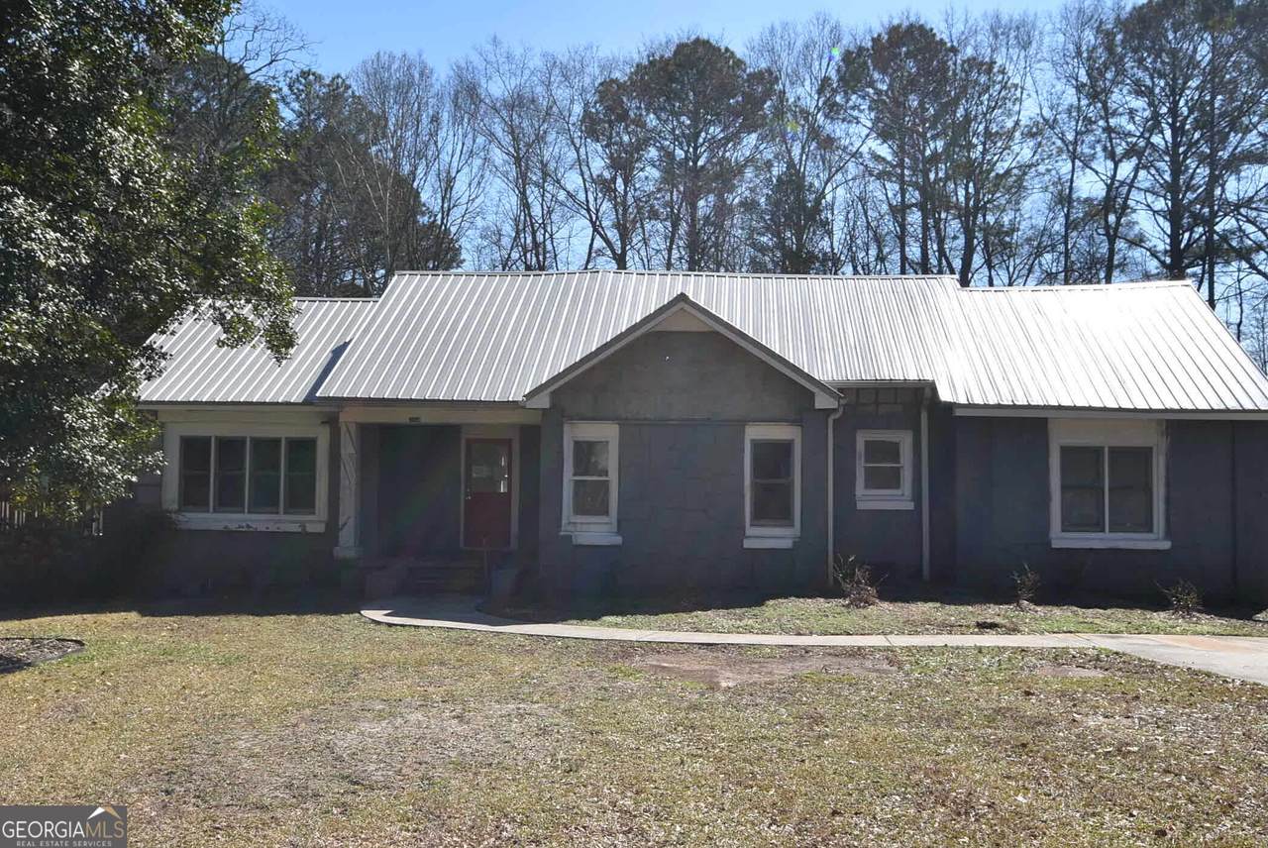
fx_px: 793
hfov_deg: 77.3
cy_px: 424
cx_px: 634
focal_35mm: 22
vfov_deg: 56.3
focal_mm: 15
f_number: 10
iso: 100
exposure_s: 1/200
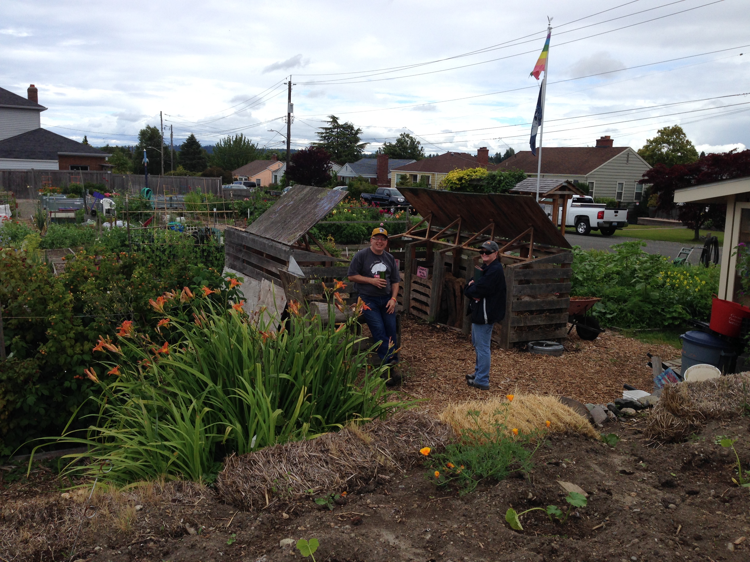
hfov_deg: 55.4
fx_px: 715
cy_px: 281
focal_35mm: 33
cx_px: 375
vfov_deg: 42.9
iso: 50
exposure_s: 1/1506
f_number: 2.4
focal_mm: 4.12
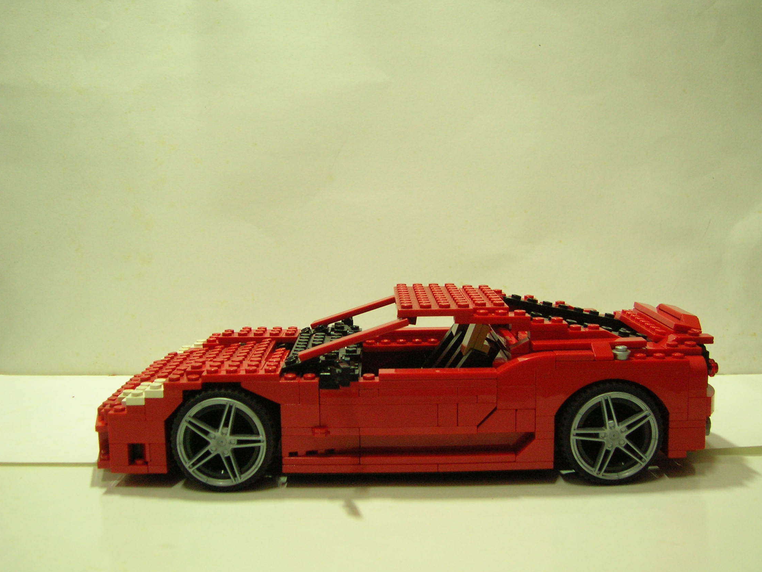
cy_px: 282
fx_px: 859
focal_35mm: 39
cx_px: 390
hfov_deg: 47.9
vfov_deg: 36.8
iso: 107
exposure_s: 1/3.9
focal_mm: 6.4
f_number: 3
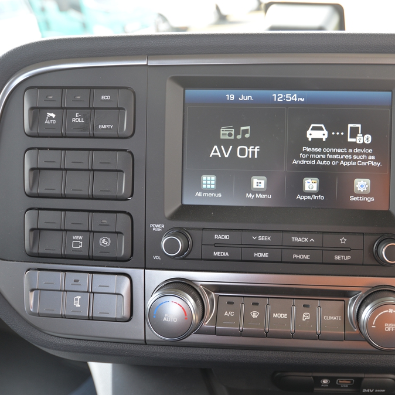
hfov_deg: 46.1
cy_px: 198
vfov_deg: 47.2
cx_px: 280
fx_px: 452
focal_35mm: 35
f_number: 4.2
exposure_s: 1/60
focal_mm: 27
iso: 400
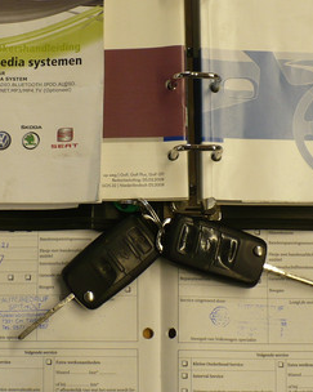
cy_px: 165
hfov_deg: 20.1
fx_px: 880
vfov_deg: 25.0
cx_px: 137
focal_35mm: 76
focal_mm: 6.1
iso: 125
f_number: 2.8
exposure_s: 1/30
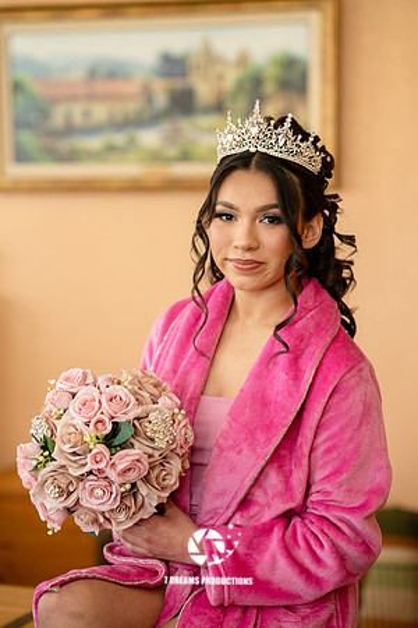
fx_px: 1480
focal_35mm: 85
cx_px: 209
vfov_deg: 23.9
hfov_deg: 16.1
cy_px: 314
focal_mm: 85
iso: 640
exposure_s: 1/100
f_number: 2
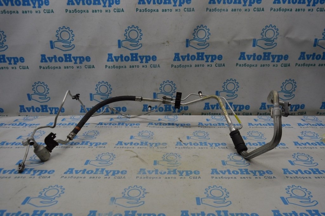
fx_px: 244
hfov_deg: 67.4
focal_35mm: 27
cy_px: 108
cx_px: 162
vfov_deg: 47.9
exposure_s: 1/100
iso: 400
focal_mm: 18
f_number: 5
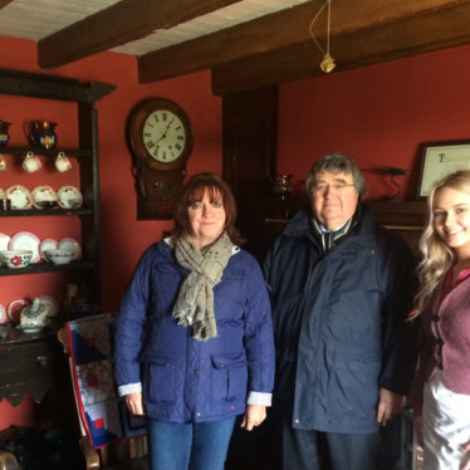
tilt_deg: -6.1
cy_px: 265
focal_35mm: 39
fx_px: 599
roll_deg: +0.8
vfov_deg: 42.8
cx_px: 250
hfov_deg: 42.8
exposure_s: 1/20
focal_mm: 4.15
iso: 320
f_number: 2.2
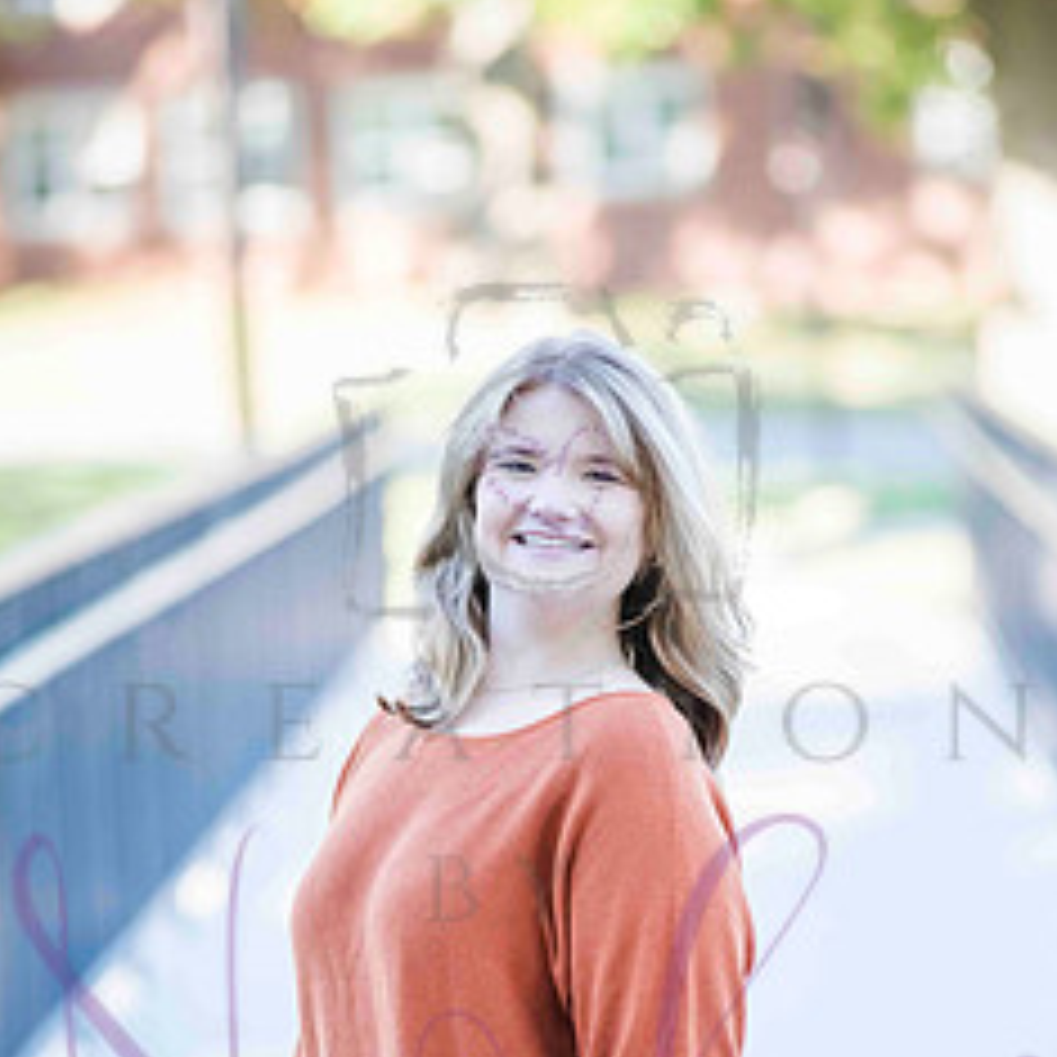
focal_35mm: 236
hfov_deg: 7.4
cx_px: 562
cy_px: 882
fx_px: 8153
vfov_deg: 7.4
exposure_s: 1/800
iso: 800
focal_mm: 145
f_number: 3.5
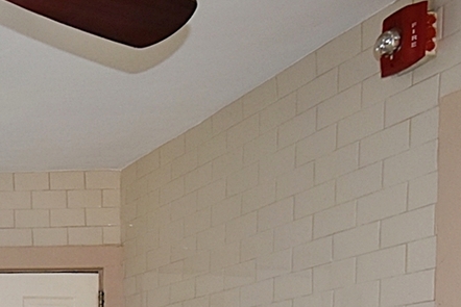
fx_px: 704
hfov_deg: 26.2
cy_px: 443
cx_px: -236
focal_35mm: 55
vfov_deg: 21.3
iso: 560
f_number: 5.6
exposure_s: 1/125
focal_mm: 10
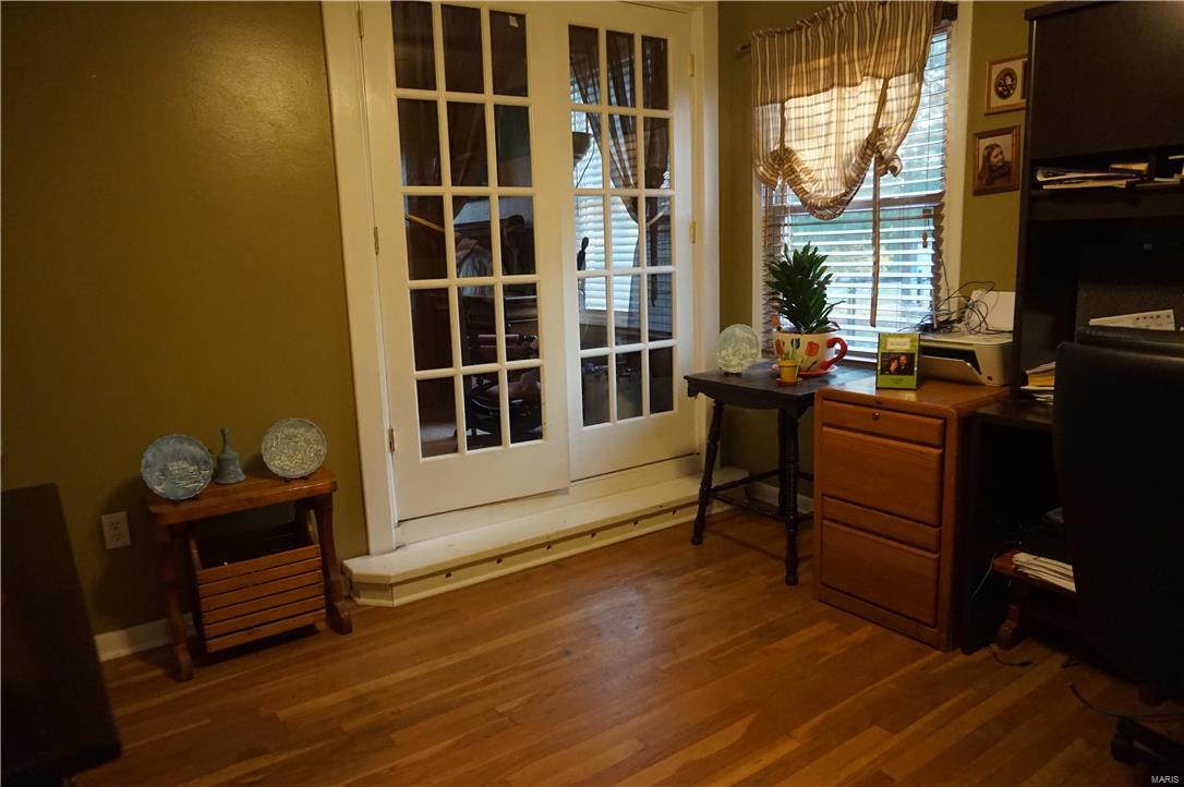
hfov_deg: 73.8
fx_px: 789
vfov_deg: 53.0
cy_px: 394
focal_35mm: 24
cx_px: 592
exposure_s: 1/160
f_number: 3.5
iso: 3200
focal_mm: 16
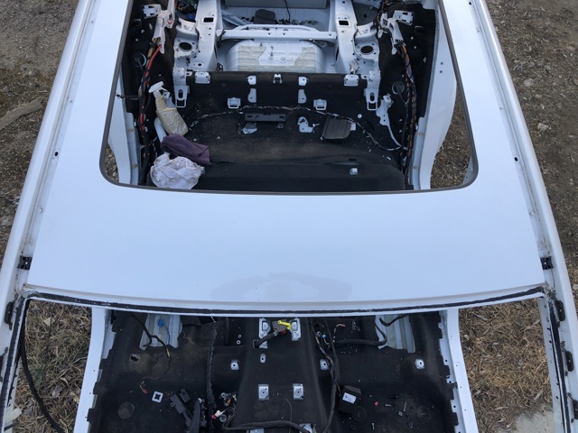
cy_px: 216
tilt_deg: -58.5
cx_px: 289
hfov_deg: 63.4
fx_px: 468
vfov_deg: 49.7
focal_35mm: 28
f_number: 1.8
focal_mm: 4
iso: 32
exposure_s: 1/120
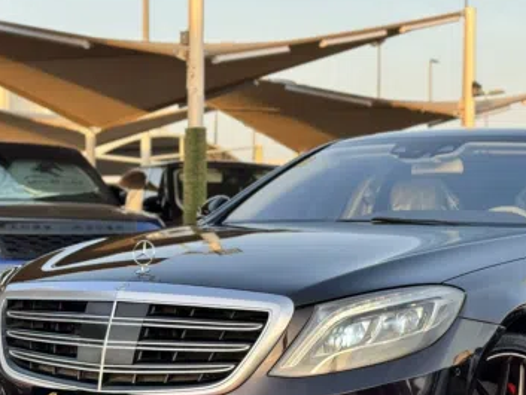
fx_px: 1322
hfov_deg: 22.4
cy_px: 216
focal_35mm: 87
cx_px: 352
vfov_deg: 17.0
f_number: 1.78
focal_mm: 6.76
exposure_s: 1/394
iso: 80
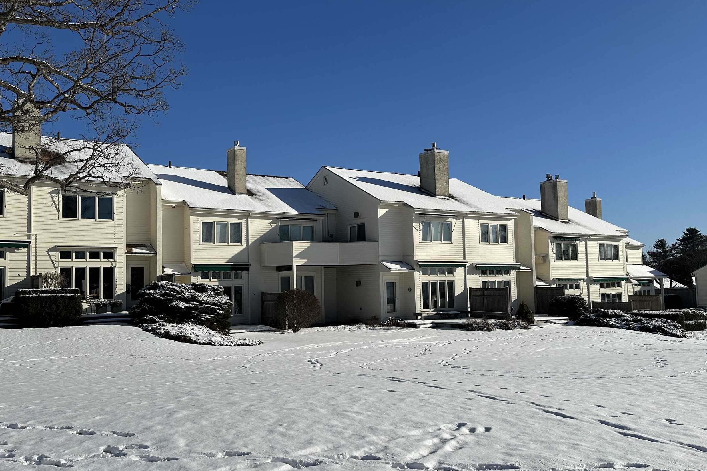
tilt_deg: +3.4
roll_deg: +1.3
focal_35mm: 31
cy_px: 246
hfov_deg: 60.1
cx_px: 312
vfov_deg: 42.3
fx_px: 609
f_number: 1.78
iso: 80
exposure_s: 1/12048
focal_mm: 6.86
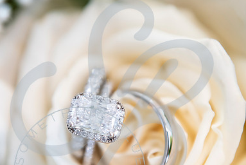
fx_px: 725
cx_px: 112
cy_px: 119
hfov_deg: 19.3
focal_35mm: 106
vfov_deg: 12.9
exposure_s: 1/160
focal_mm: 70
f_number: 5
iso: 1600
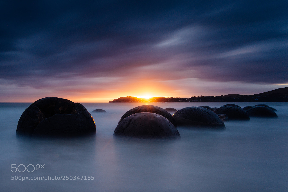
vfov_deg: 53.2
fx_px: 192
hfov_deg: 73.7
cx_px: 144
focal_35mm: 24
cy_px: 96
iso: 100
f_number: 7.1
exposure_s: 107
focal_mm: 24
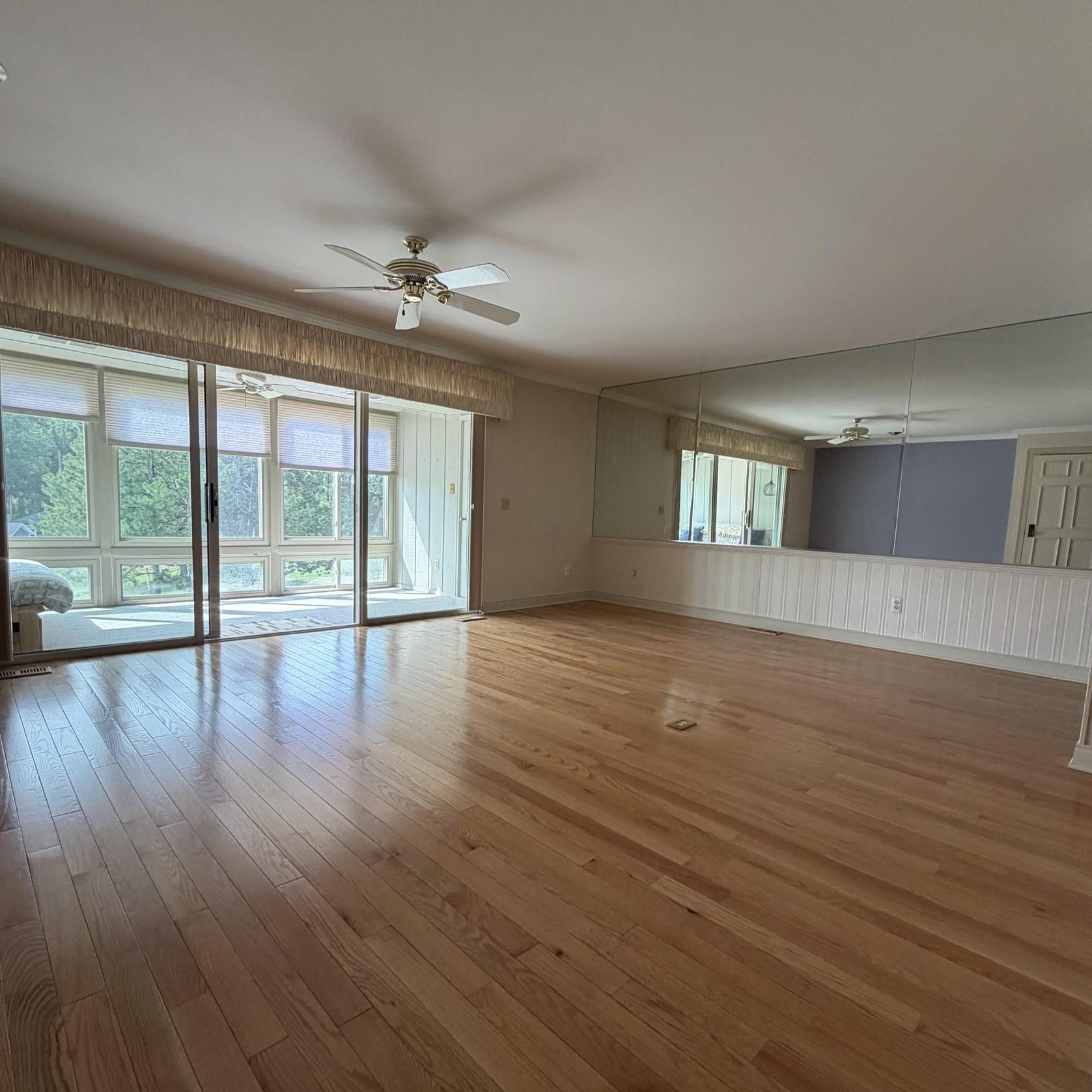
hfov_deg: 83.9
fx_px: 607
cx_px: 531
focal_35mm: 17
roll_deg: -1.7
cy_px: 583
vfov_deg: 83.8
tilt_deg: -6.6
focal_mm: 2.22
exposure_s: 1/120
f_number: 2.2
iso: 160
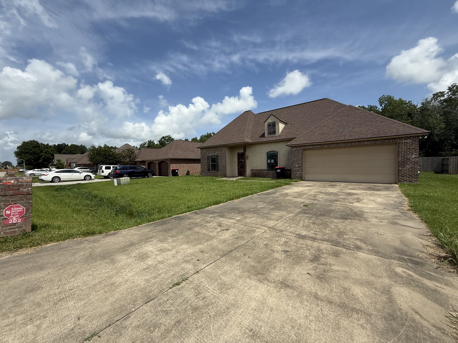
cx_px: 229
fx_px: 185
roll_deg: +1.2
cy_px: 172
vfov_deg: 85.7
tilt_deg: -0.7
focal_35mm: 14
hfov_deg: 102.1
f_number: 2.2
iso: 50
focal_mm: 2.22
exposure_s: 1/2506
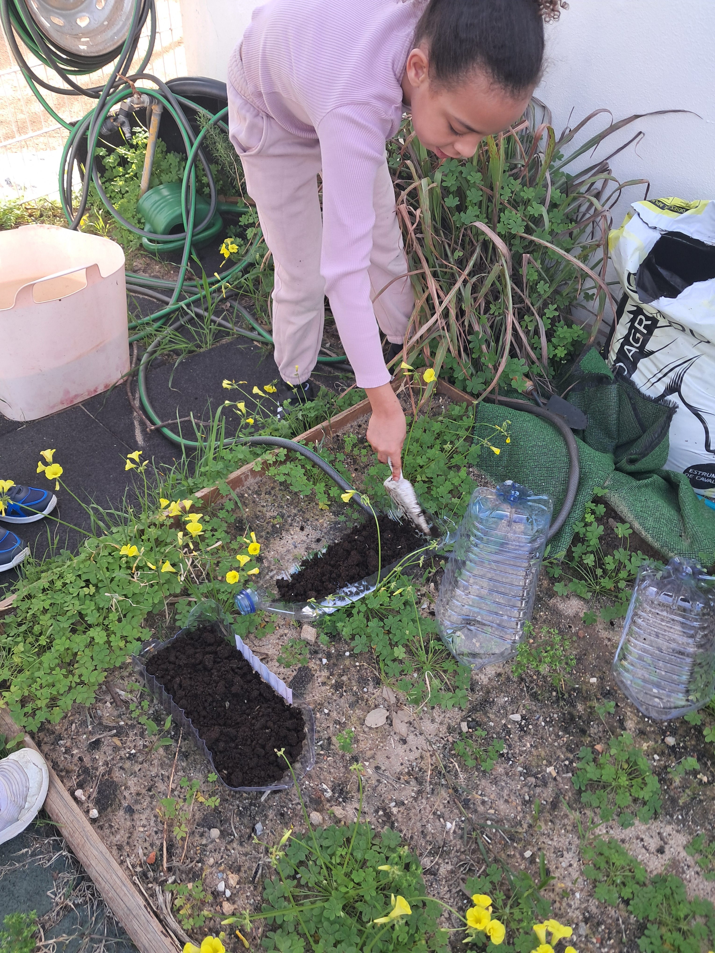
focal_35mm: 27
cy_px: 476
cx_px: 358
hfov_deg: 51.4
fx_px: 744
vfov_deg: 65.3
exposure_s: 1/60
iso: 50
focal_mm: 4
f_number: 1.8
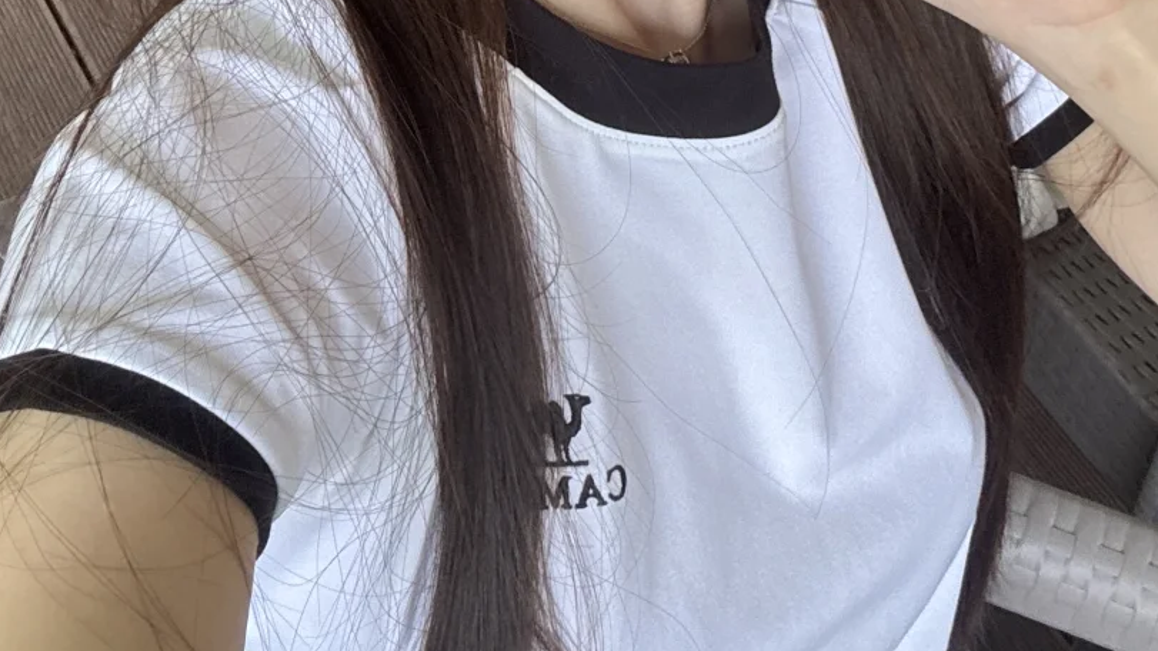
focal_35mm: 58
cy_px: -258
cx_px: 594
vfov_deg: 18.8
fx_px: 1781
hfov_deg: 36.0
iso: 80
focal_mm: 2.69
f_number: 1.9
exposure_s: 1/116
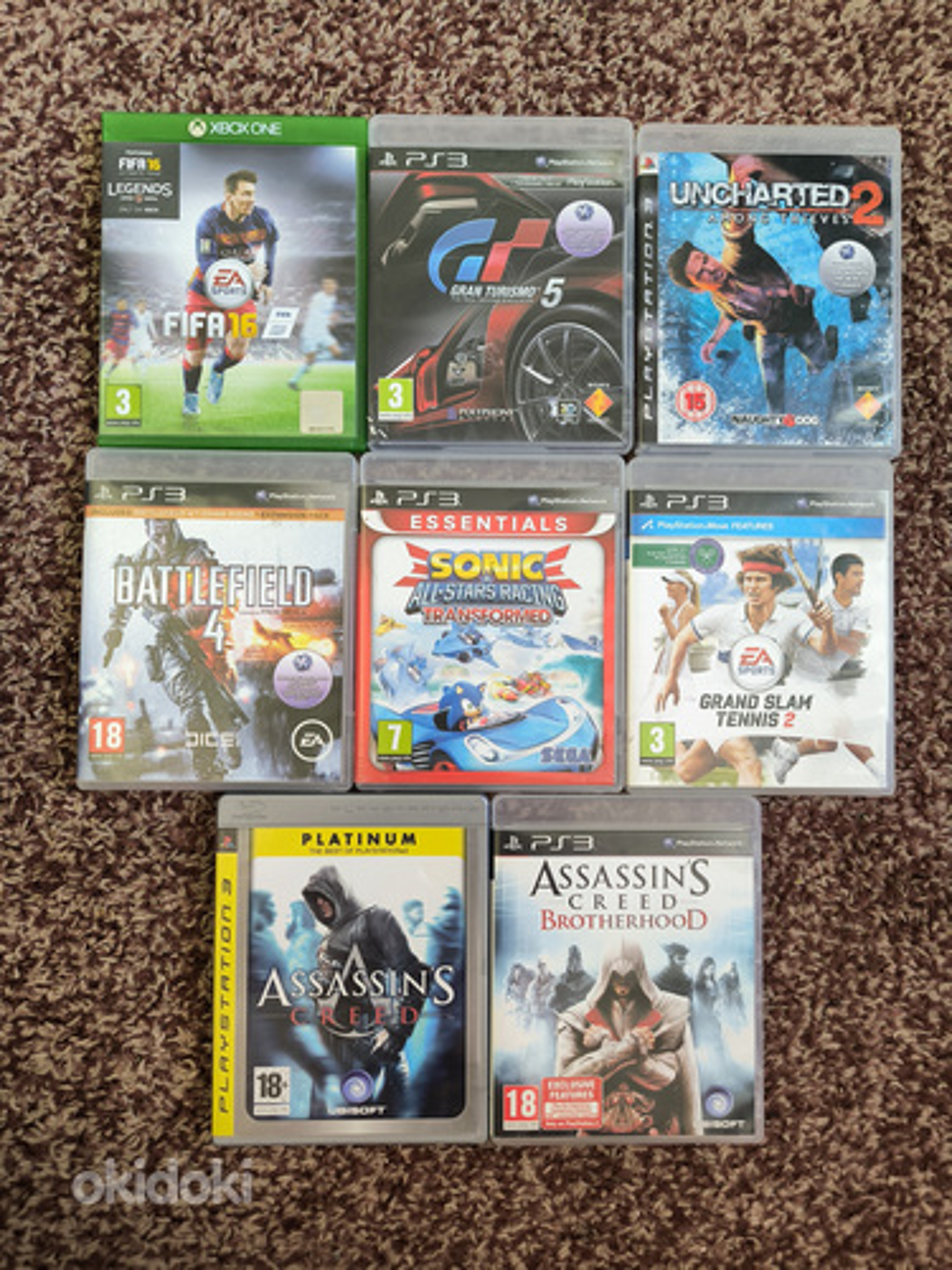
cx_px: 476
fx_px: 880
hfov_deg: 56.8
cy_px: 635
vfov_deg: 71.6
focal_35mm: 24
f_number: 1.9
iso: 229
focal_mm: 6.92
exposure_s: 1/50
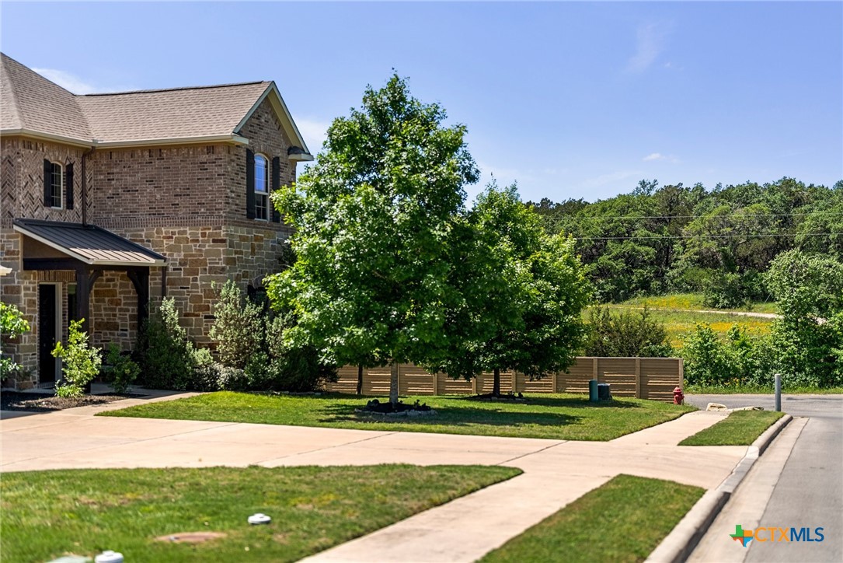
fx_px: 1171
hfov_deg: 39.6
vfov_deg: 27.0
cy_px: 282
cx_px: 422
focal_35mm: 50
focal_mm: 50
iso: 100
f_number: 1.2
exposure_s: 1/1250
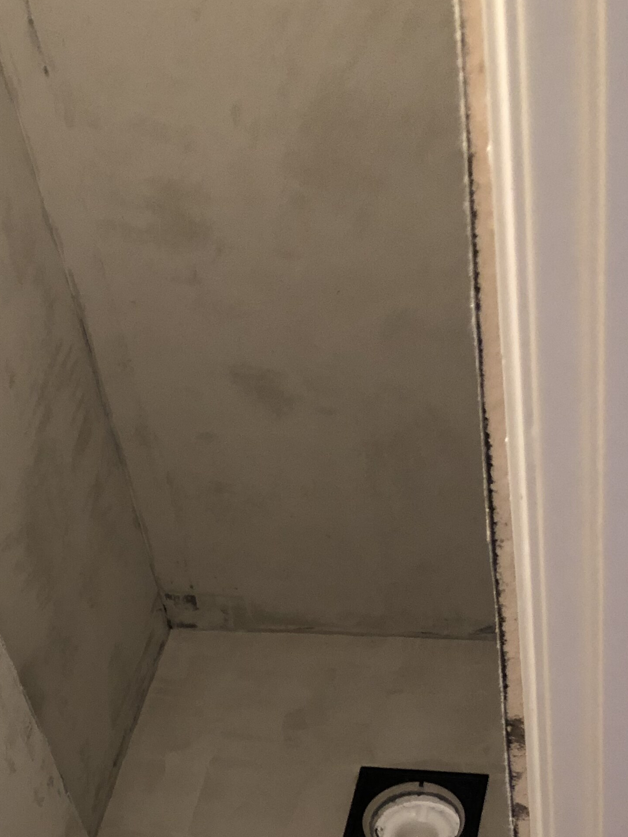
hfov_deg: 23.6
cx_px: -22
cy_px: 807
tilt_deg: -45.9
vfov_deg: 30.7
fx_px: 1427
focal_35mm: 59
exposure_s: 1/7
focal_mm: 3.99
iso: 80
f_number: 1.8
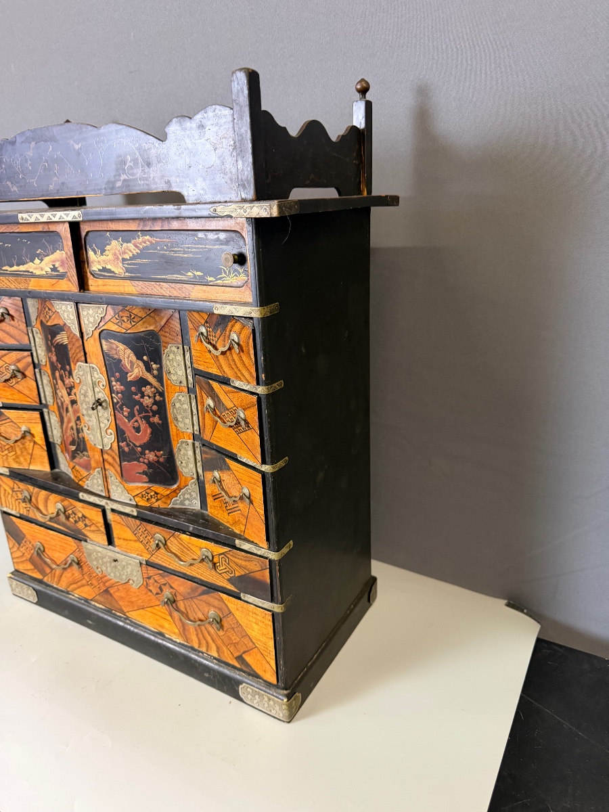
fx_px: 563
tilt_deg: -20.9
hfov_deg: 56.8
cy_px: 406
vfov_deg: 71.6
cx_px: 304
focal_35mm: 24
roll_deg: +4.3
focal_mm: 6.76
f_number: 1.78
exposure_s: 1/50
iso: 500
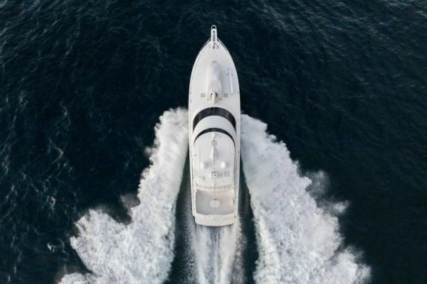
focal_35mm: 28
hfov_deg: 65.5
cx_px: 214
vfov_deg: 46.4
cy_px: 142
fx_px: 332
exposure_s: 1/80
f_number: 4
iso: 200
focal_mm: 10.26
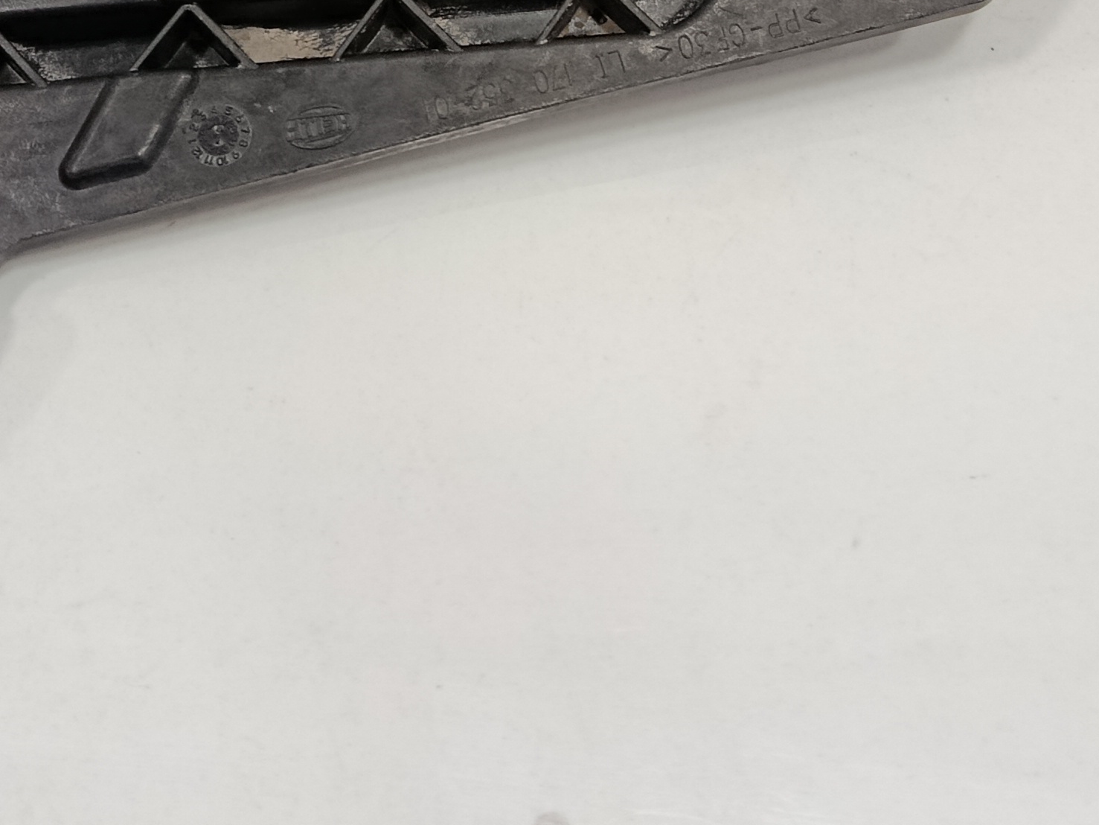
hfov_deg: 29.8
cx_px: 464
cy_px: -221
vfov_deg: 20.8
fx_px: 2064
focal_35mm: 65
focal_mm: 5.24
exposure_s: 1/100
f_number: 1.7
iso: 1038
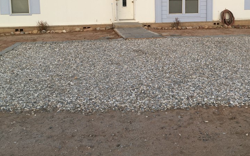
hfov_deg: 44.9
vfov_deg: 28.6
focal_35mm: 44
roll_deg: +1.0
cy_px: 34
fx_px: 300
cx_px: 156
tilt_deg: -6.9
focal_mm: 4.15
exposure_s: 1/120
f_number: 2.2
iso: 25
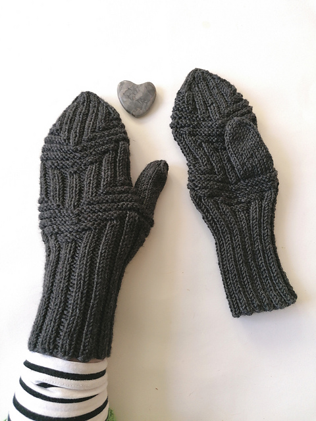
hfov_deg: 51.4
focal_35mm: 27
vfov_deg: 65.3
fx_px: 329
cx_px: 158
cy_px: 210
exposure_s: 1/50
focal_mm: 4.75
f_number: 1.8
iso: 100
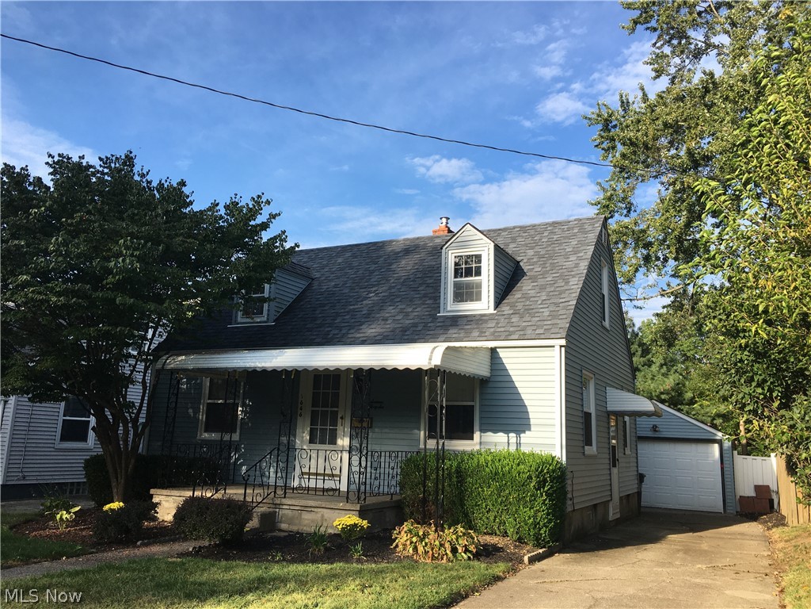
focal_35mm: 29
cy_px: 304
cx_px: 406
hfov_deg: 61.7
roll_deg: -3.2
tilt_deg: +13.0
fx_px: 679
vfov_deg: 48.2
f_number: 2.2
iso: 25
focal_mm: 4.15
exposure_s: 1/874
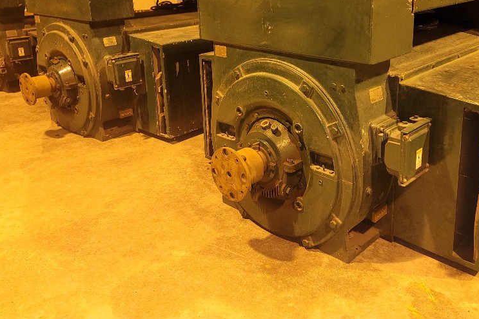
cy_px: 79
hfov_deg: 54.2
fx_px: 466
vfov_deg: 36.9
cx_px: 280
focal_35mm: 35
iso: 100
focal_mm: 7
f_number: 1.8
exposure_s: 1/30
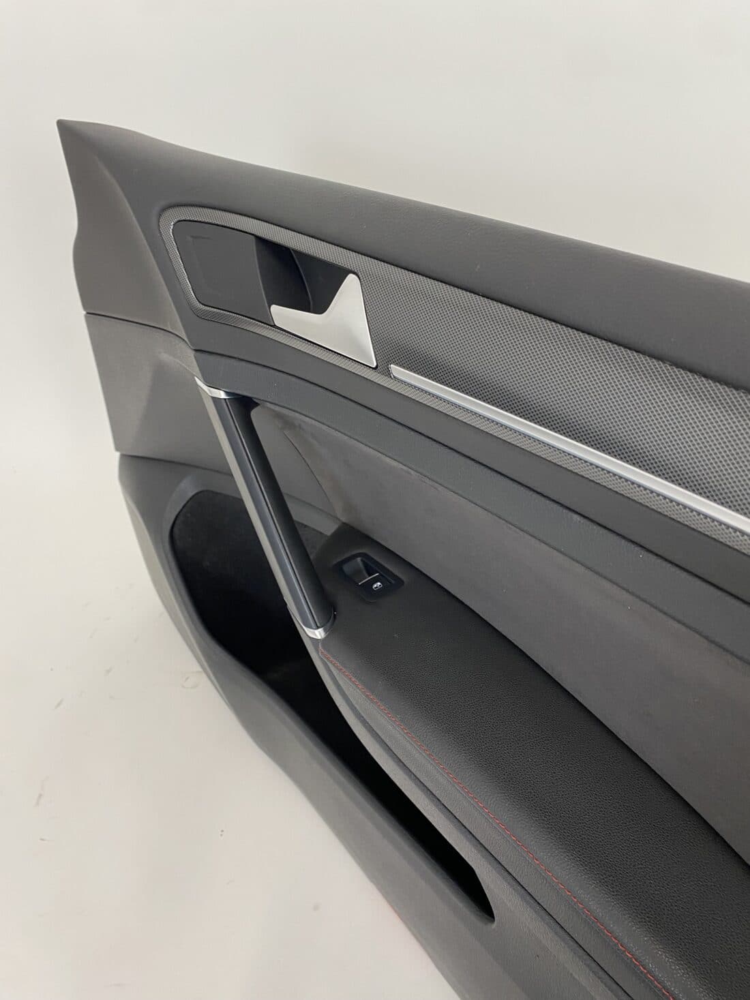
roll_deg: +2.1
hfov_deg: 53.1
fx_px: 751
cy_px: 500
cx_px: 375
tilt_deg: -35.0
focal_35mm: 26
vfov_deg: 67.3
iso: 80
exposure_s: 1/50
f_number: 1.8
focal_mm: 4.25
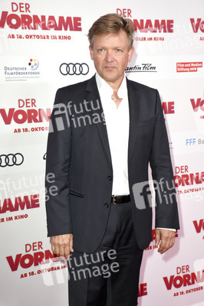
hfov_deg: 17.5
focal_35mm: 78
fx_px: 664
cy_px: 153
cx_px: 102
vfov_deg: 26.0
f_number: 6.3
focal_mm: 52
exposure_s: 1/160
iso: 3200
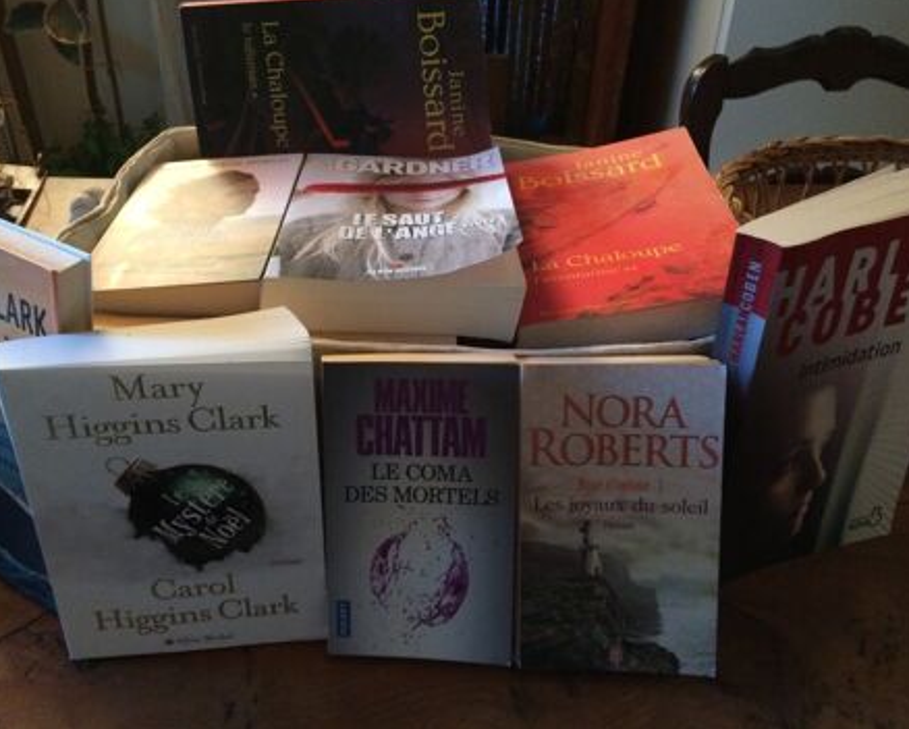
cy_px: 361
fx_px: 835
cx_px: 423
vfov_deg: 47.2
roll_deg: -0.5
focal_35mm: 31
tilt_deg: -36.1
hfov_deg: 57.1
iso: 320
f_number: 2.2
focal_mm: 4.15
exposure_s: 1/20
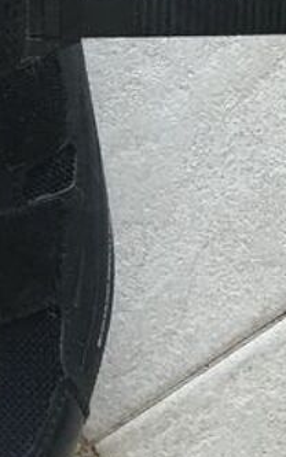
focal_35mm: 123
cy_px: 5
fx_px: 1535
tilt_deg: -78.3
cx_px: -248
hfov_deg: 10.0
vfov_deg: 16.6
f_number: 2.2
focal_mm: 4.15
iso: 100
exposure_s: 1/33
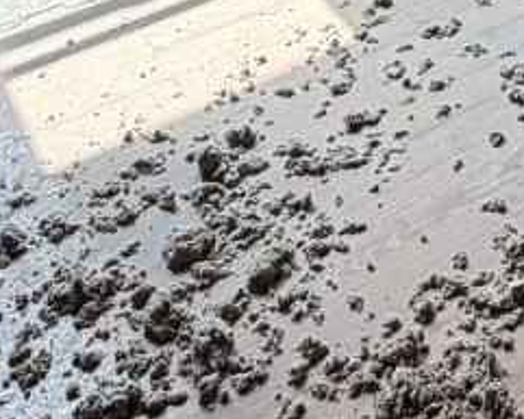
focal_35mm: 85
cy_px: -628
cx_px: 635
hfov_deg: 20.9
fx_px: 1319
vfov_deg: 13.0
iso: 100
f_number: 2.2
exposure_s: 1/121
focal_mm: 2.22
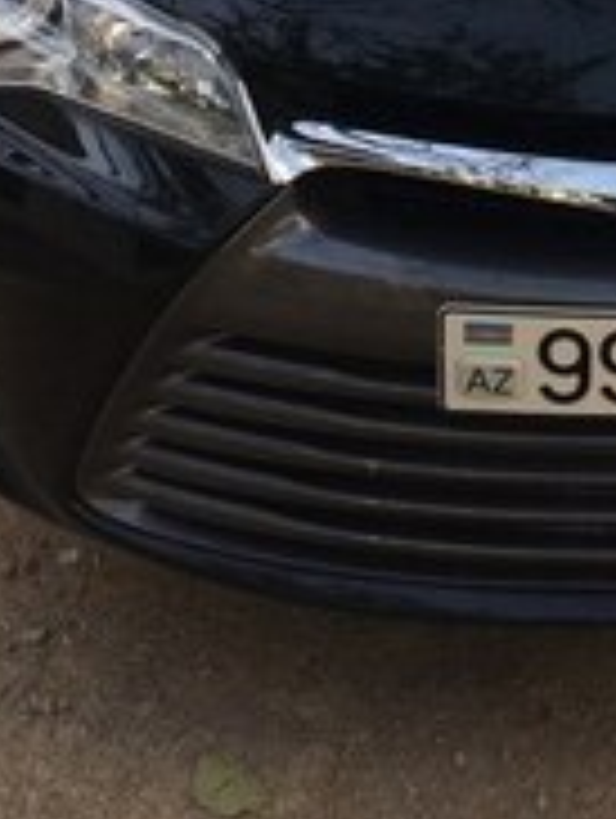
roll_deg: +0.9
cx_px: 661
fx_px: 1870
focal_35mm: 79
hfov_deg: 18.1
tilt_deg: -20.3
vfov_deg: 22.8
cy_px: -148
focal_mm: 4.15
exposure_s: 1/432
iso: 32
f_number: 2.2
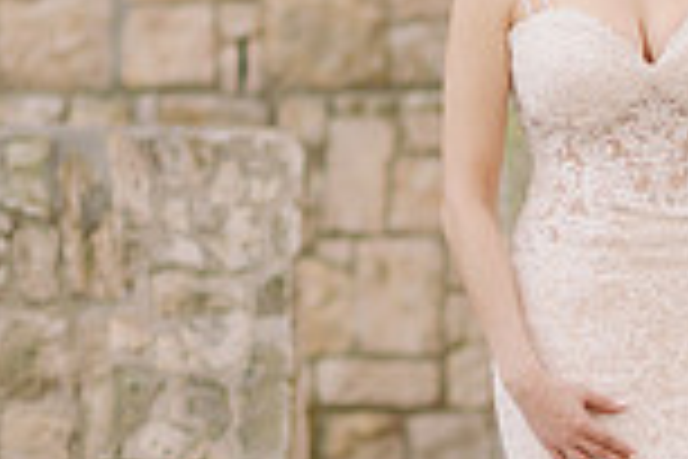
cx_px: 850
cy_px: 274
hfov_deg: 6.4
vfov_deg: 4.3
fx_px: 6153
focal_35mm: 322
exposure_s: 1/400
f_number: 2.2
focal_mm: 85
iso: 500
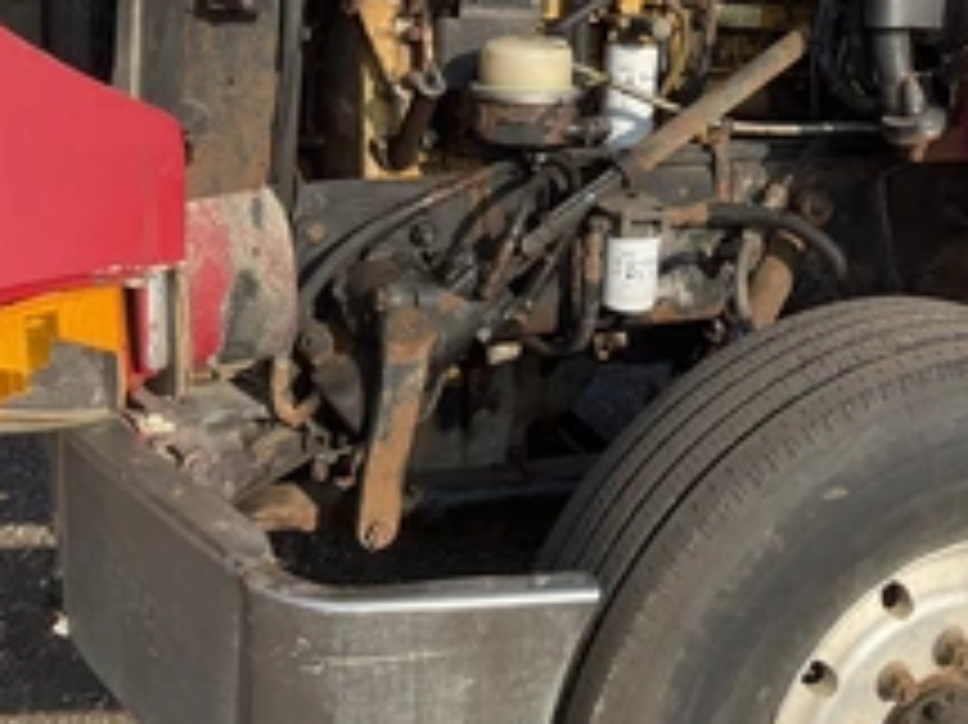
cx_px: 617
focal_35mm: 54
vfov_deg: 26.1
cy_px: 63
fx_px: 1509
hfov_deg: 35.3
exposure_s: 1/855
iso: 25
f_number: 1.8
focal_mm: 3
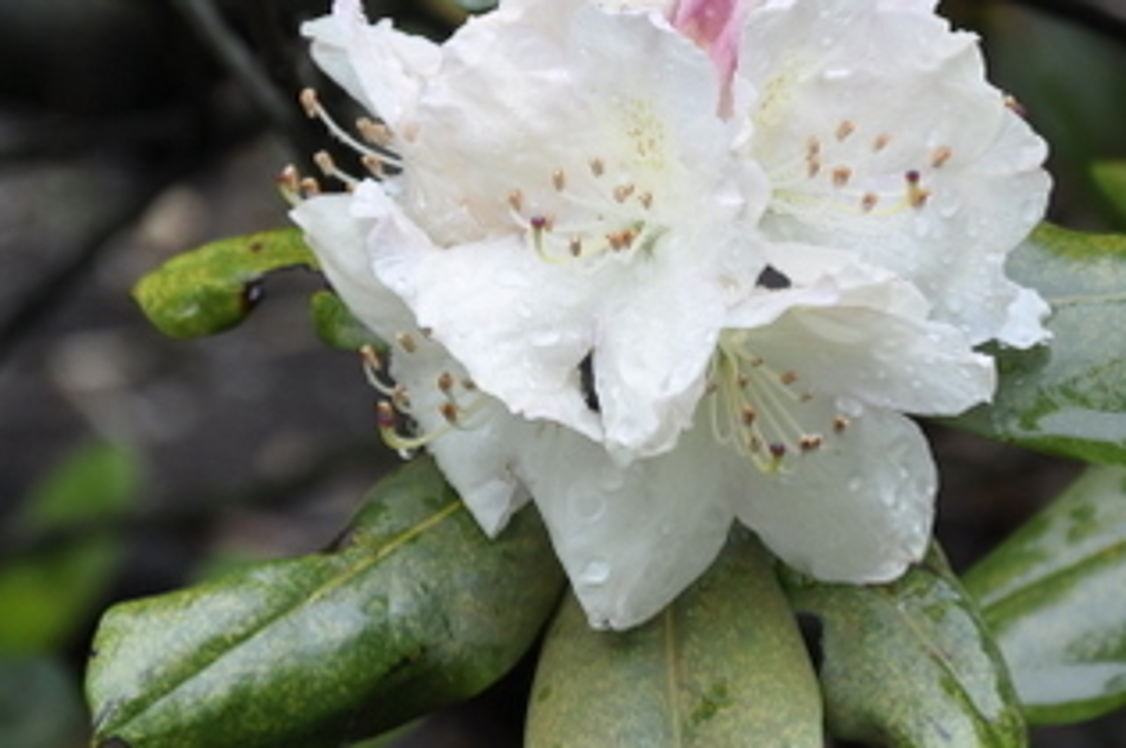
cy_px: 178
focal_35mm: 398
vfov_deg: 3.4
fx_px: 12444
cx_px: 602
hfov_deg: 5.2
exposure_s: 1/125
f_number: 5.6
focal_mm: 105
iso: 250
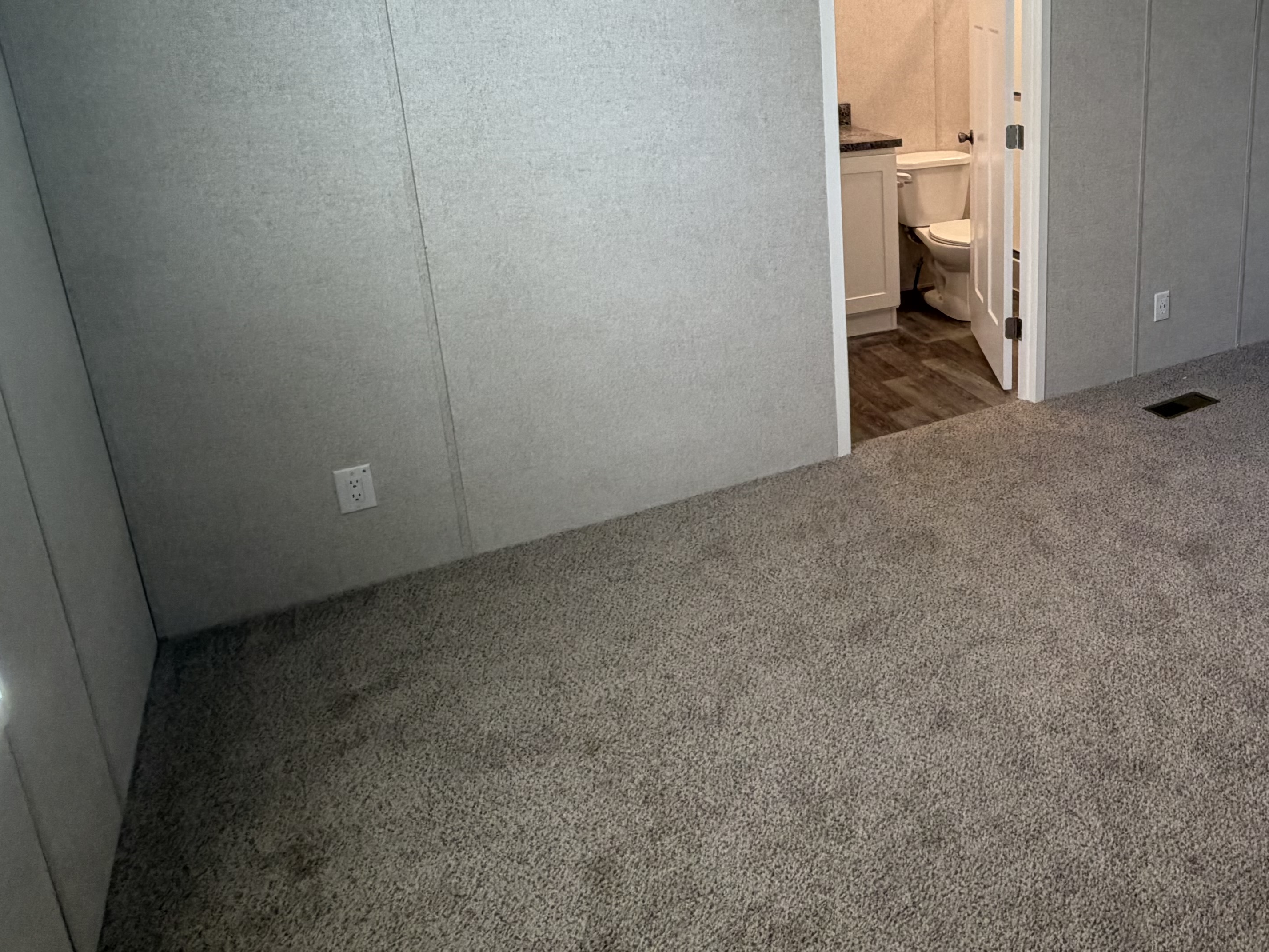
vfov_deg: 48.3
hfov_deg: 56.9
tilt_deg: -14.5
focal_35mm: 28
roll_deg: -0.5
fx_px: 1026
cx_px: 1079
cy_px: 269
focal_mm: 2.22
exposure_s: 1/120
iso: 200
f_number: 2.2
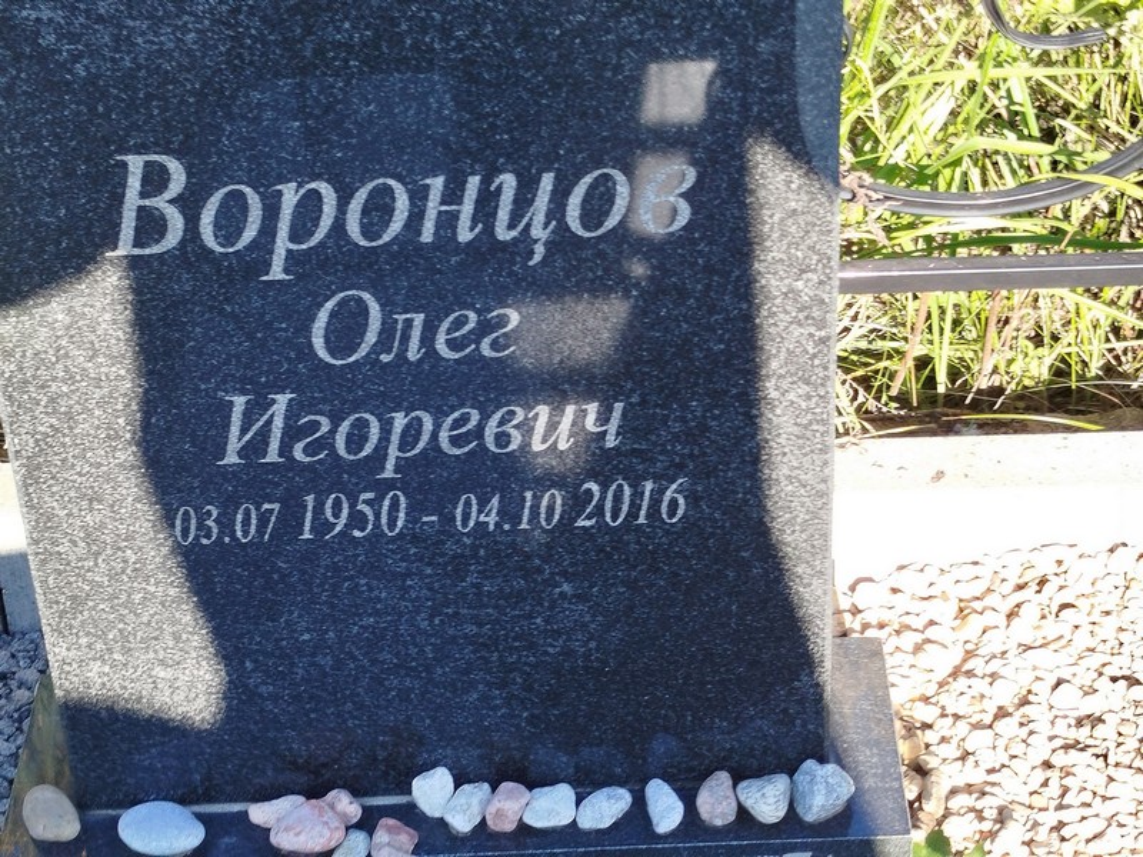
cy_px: 428
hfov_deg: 67.3
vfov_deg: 53.1
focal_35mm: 26
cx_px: 572
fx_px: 859
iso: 50
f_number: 1.7
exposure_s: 1/118
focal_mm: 5.31
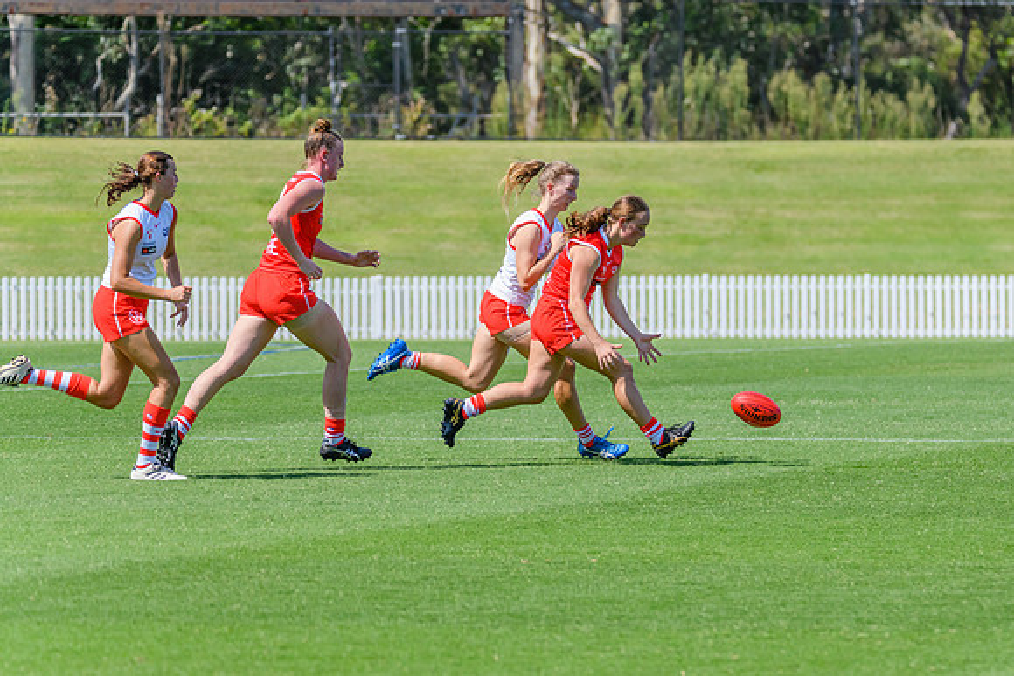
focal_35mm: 344
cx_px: 693
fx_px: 9700
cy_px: 302
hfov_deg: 6.0
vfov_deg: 4.0
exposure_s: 1/2000
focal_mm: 250
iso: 800
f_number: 7.1
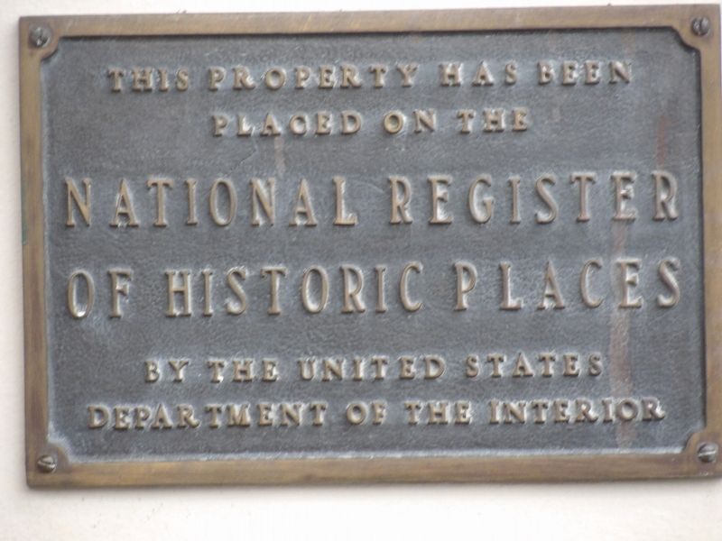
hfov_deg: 3.3
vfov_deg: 2.5
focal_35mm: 604
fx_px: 12598
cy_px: 270
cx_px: 361
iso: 360
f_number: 4.2
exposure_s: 1/50
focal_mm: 108.3
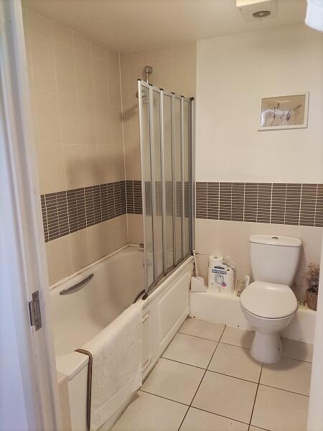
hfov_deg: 53.1
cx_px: 162
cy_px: 216
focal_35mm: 26
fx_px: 323
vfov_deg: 67.3
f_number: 1.79
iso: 911
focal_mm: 4.71
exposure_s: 1/33
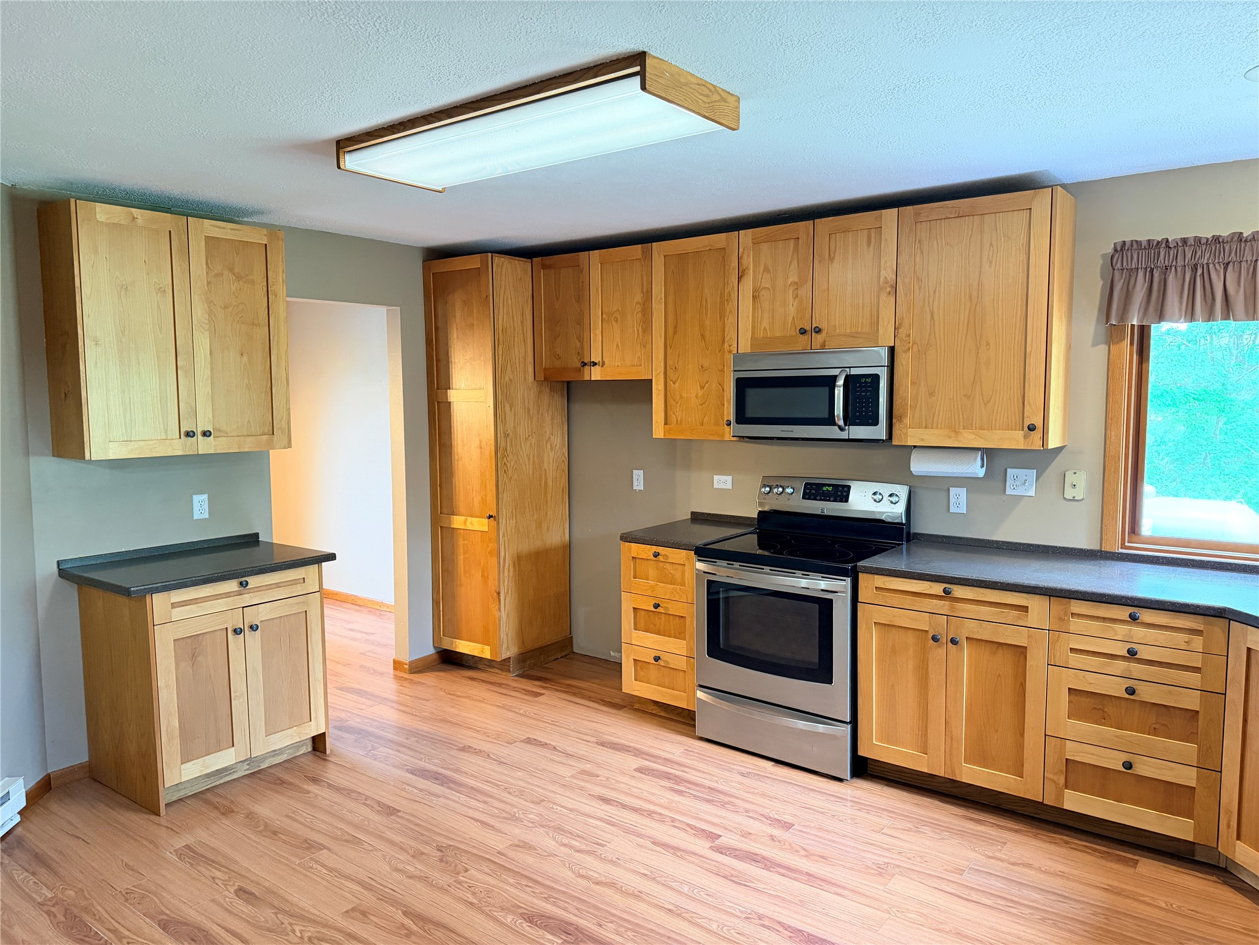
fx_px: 873
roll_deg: +0.2
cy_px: 472
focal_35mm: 24
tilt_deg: -5.1
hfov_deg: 71.6
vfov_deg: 56.8
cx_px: 630
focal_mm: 6.76
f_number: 1.78
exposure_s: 1/40
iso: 640
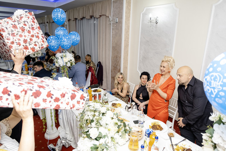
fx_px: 151
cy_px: 76
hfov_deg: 73.7
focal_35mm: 24
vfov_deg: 53.2
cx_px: 113
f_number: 2.8
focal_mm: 16
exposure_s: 1/160
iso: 1000
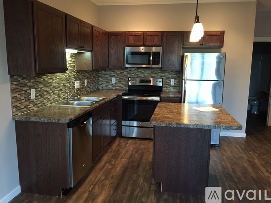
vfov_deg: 48.2
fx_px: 227
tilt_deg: -8.0
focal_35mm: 29
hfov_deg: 61.7
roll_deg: -1.9
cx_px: 136
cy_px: 102
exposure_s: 1/15
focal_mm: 4.15
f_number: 2.2
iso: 125
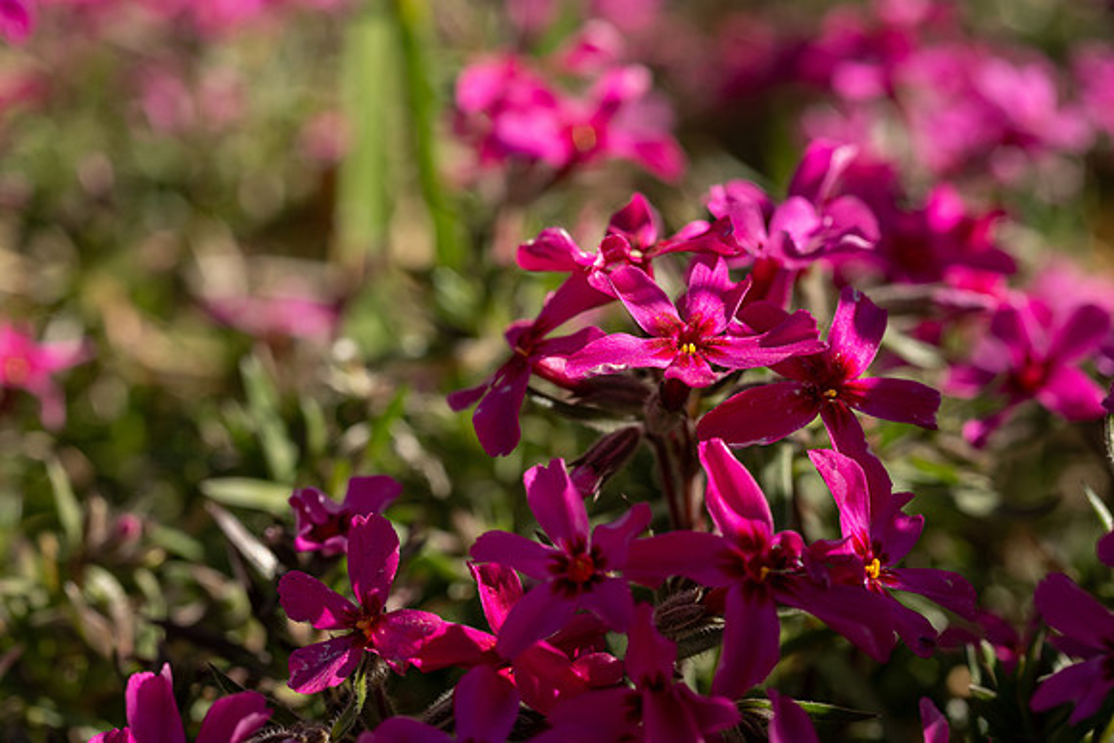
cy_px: 372
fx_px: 1857
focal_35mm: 60
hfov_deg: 33.4
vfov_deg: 22.6
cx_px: 557
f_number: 11
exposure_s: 1/320
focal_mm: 60
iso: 320
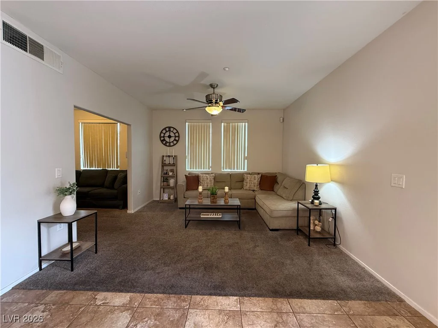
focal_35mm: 14
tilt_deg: -1.8
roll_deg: -0.1
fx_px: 177
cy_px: 164
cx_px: 219
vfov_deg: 85.7
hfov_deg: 102.1
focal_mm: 2.22
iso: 400
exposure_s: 1/60
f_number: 2.2
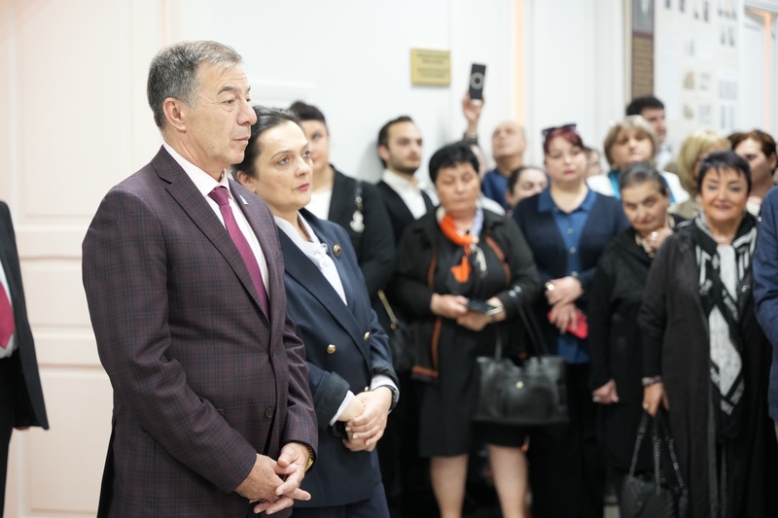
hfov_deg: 28.8
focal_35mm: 70
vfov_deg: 19.4
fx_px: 1512
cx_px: 389
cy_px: 259
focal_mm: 70
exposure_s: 1/100
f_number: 2.8
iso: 3200
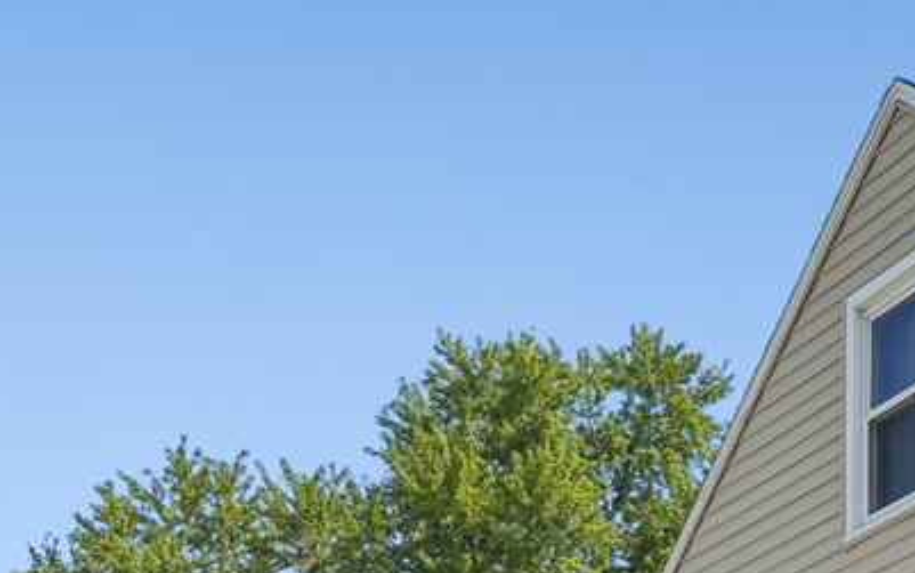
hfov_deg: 27.2
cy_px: 1193
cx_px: 1014
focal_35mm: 69
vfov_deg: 14.9
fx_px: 1721
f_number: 10
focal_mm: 16
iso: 400
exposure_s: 1/640
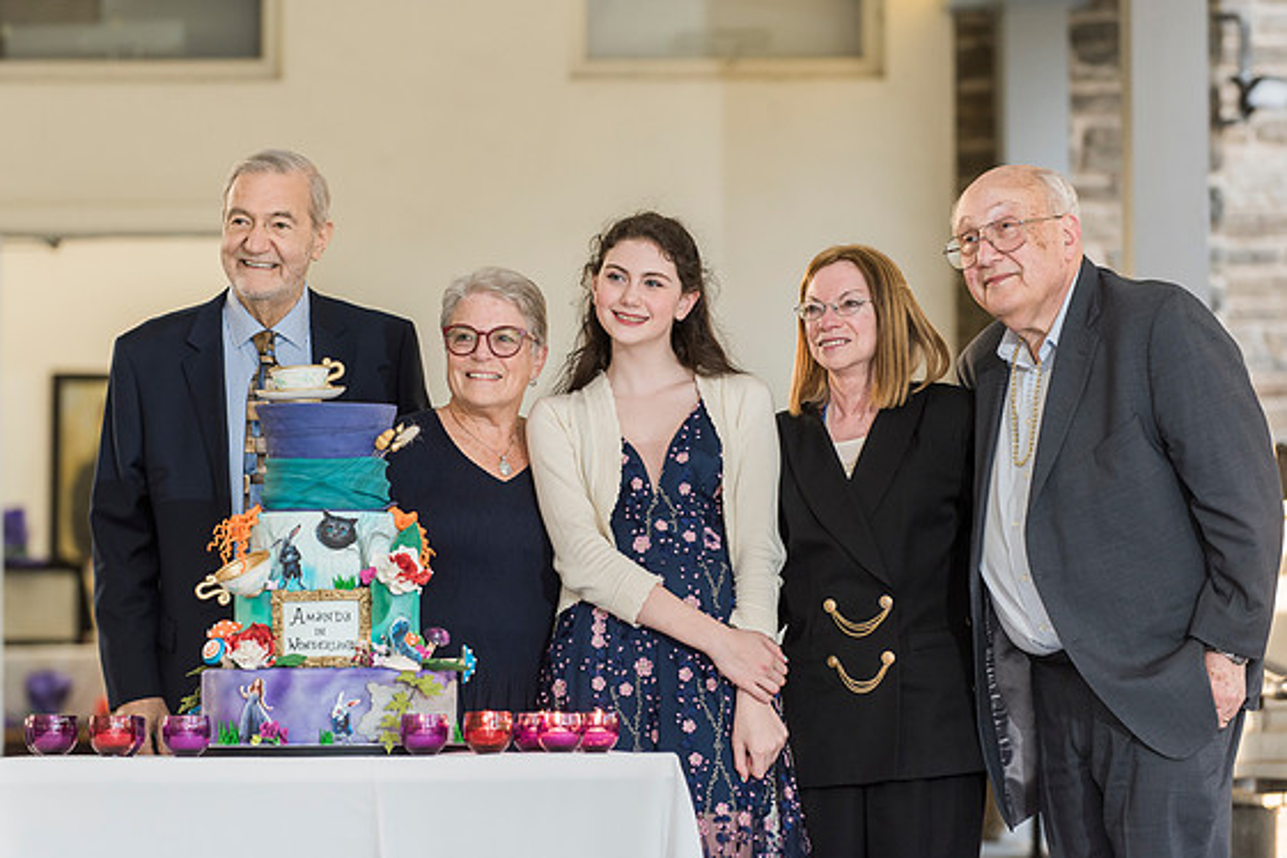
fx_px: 5863
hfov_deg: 12.5
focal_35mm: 164
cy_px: 433
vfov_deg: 8.4
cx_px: 635
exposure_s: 1/160
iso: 1000
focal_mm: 155
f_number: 4
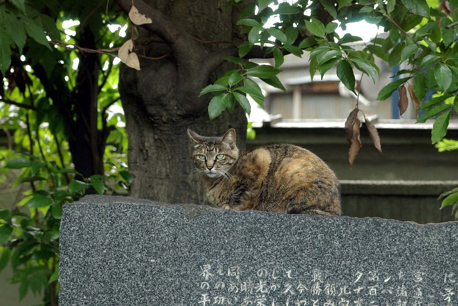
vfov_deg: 12.2
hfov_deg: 18.2
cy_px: 153
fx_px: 1431
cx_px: 229
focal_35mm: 112
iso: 800
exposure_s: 1/180
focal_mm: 75
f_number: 4
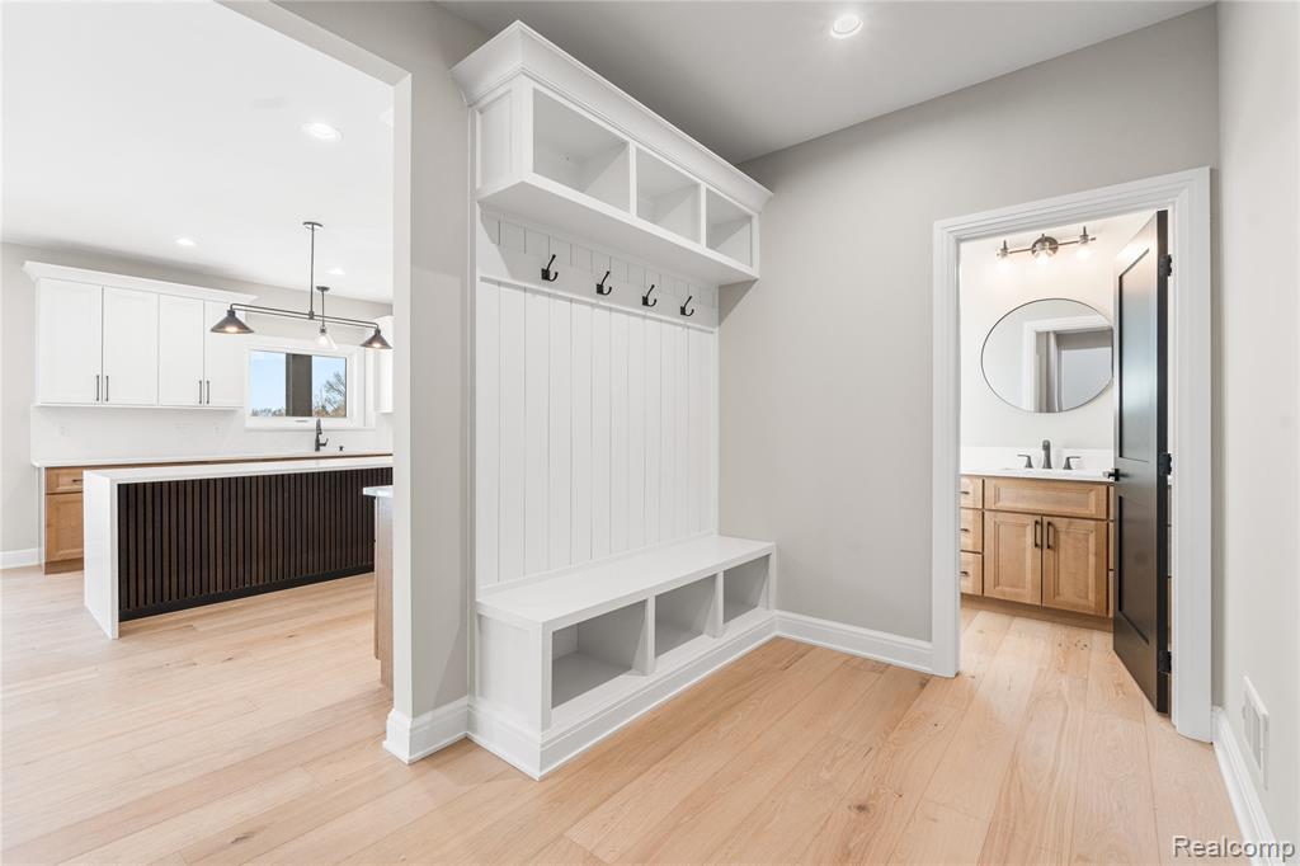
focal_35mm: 16
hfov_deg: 96.8
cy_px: 433
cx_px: 650
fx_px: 578
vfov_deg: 73.7
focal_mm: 16
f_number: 8
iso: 1000
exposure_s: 1/13
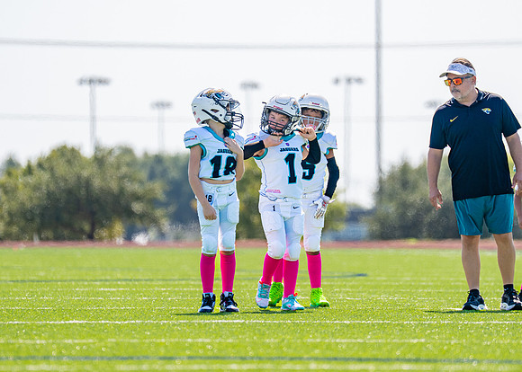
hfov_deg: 5.7
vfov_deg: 4.1
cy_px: 199
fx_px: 5224
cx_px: 264
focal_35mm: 352
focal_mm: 200
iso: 125
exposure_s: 1/2000
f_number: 2.8
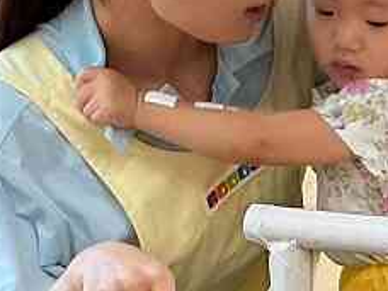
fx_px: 2141
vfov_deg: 7.6
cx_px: 339
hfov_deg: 10.3
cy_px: 460
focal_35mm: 191
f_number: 1.8
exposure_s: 1/120
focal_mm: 3
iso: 40
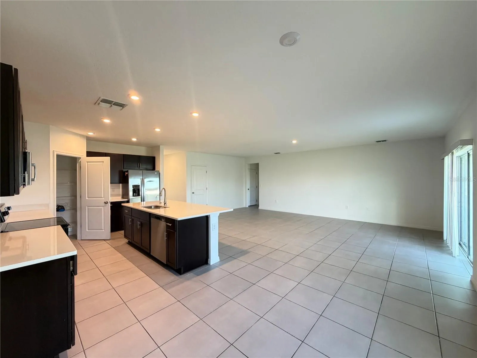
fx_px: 193
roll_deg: +0.6
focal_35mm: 14
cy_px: 179
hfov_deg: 102.1
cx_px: 238
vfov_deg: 85.7
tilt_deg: -0.7
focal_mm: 2.22
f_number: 2.2
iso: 200
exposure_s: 1/60
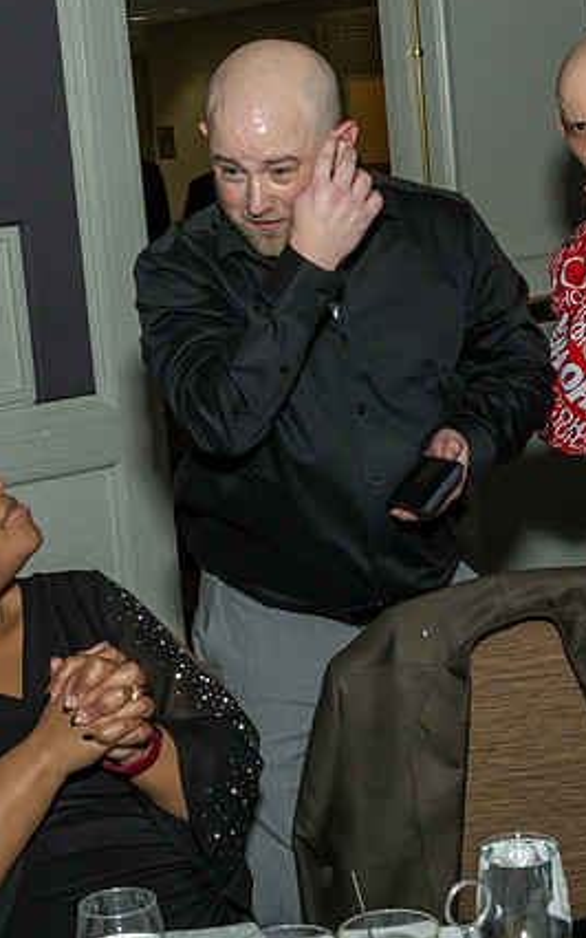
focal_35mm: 74
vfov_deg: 27.9
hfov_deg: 17.6
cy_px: 458
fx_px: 1892
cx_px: 309
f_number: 7.1
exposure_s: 1/250
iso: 1000
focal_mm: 28
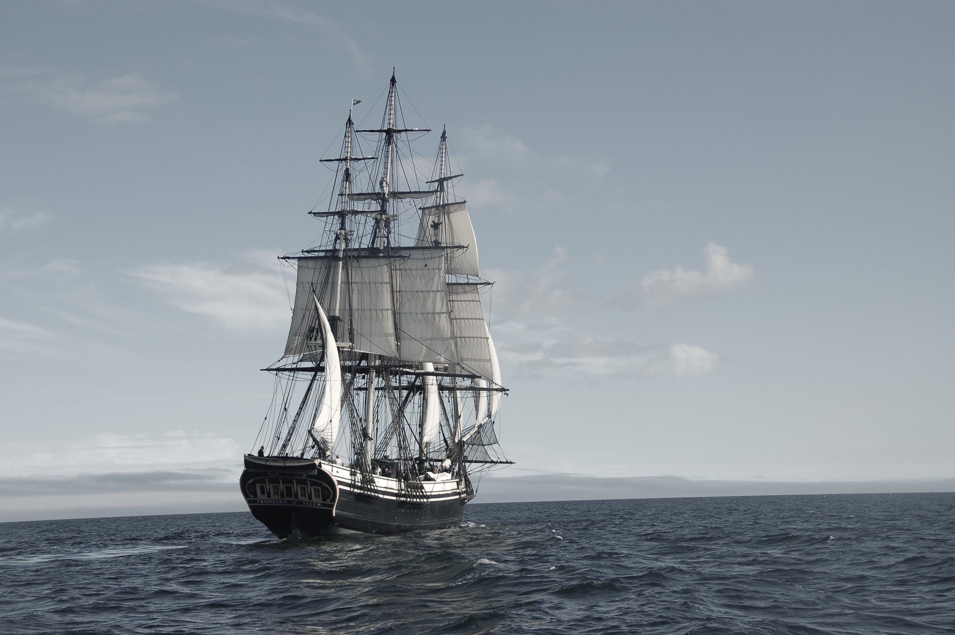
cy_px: 318
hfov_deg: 37.9
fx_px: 1391
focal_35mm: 52
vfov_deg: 25.7
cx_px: 478
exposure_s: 1/400
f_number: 10
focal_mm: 35
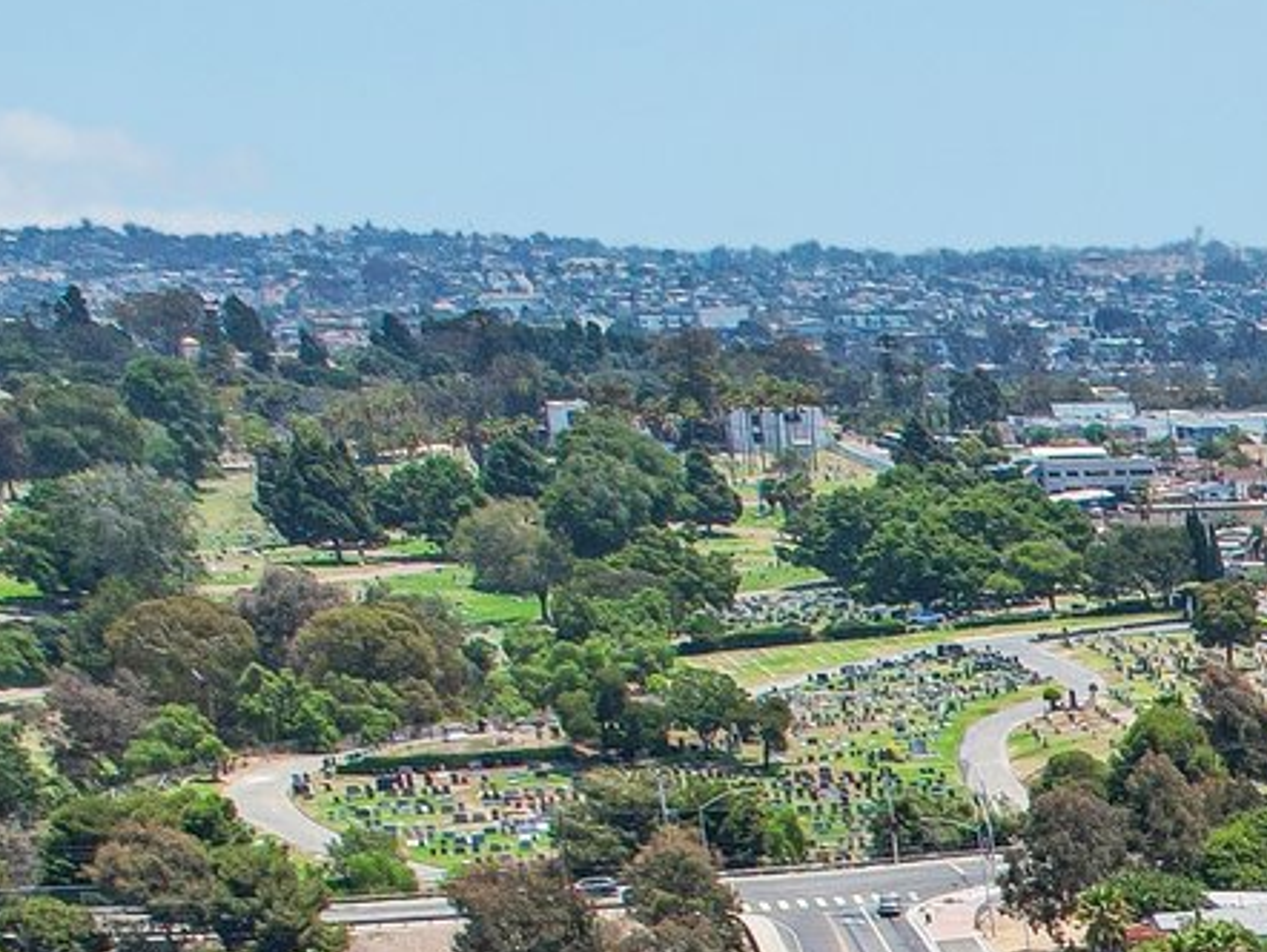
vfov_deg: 13.6
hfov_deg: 15.6
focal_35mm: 98
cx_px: 2591
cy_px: 1688
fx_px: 3589
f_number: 2.8
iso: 150
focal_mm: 8.4
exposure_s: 1/2500
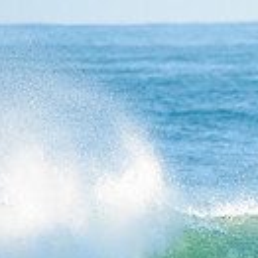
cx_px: 250
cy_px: 365
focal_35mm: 1876
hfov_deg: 0.9
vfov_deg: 0.9
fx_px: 15819
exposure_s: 1/1600
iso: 400
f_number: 5.6
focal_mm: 500
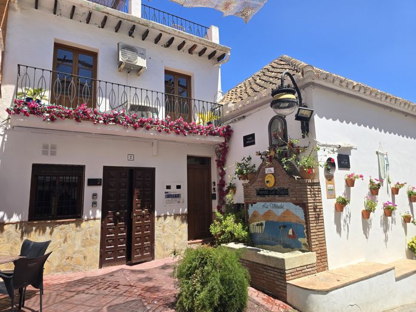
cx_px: 208
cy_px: 156
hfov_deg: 74.0
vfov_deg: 58.8
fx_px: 276
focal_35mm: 23
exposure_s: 1/544
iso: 12
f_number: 1.7
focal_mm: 6.3
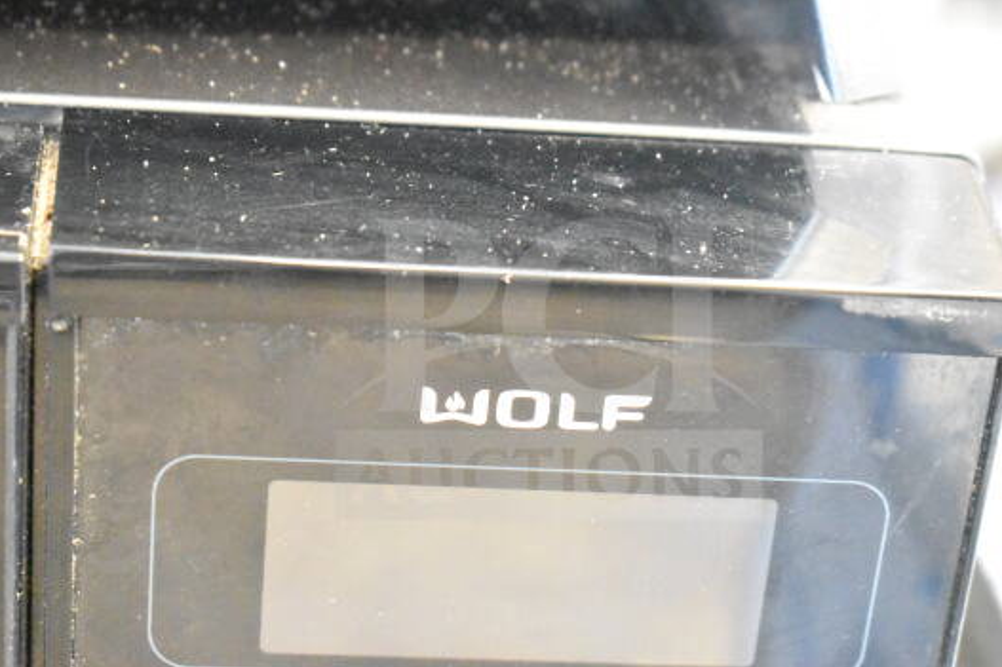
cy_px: 370
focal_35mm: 96
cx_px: 548
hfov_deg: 21.3
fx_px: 2659
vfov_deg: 14.3
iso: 25600
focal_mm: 55
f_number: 5.6
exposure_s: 1/50
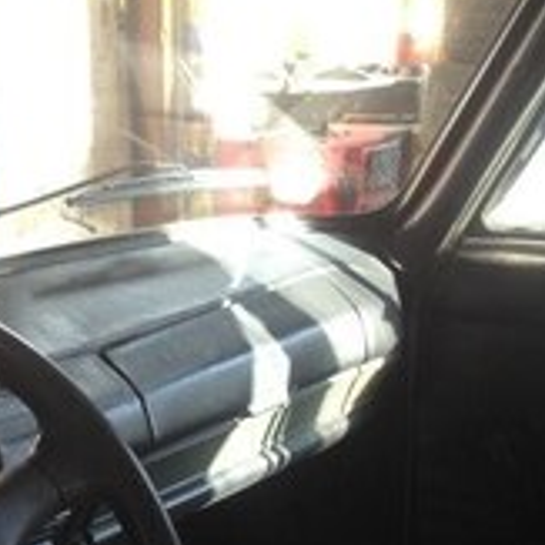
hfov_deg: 18.8
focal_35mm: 89
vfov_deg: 18.1
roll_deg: +2.1
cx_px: -40
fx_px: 1585
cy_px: 729
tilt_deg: -26.1
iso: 80
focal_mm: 4.12
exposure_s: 1/20
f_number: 2.4
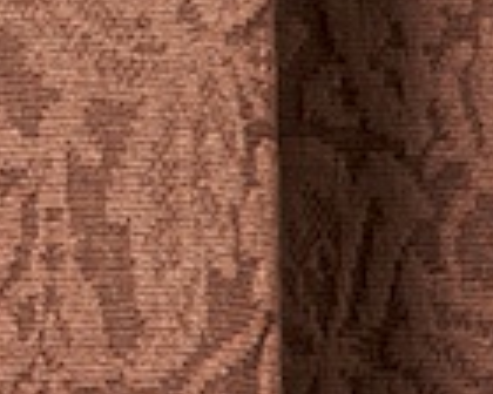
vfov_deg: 1.9
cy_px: -294
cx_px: -426
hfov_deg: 2.4
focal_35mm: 814
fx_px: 11877
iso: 400
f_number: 14
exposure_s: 1/640
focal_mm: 135
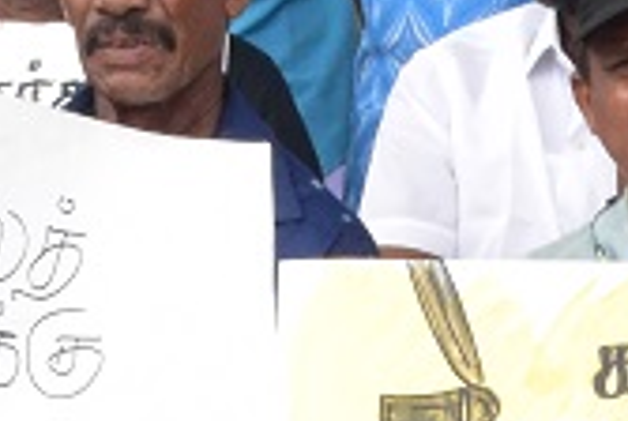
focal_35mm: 344
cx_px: 587
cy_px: 966
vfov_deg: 4.0
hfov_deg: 6.0
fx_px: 6011
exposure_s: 1/200
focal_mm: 32
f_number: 18
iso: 2000
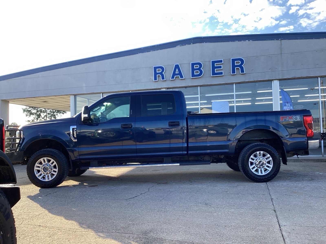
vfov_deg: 45.4
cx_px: 163
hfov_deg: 58.4
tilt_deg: +3.4
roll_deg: +0.8
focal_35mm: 31
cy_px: 122
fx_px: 292
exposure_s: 1/443
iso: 25
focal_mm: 3.3
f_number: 2.4
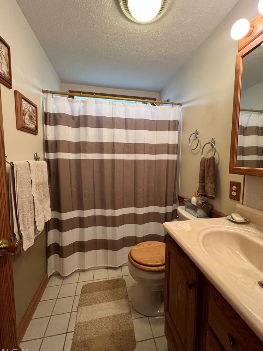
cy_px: 172
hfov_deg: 85.6
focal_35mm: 14
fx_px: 142
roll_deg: -0.2
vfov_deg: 102.1
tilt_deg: -4.8
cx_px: 135
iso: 160
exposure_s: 1/60
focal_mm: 1.57
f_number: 1.8
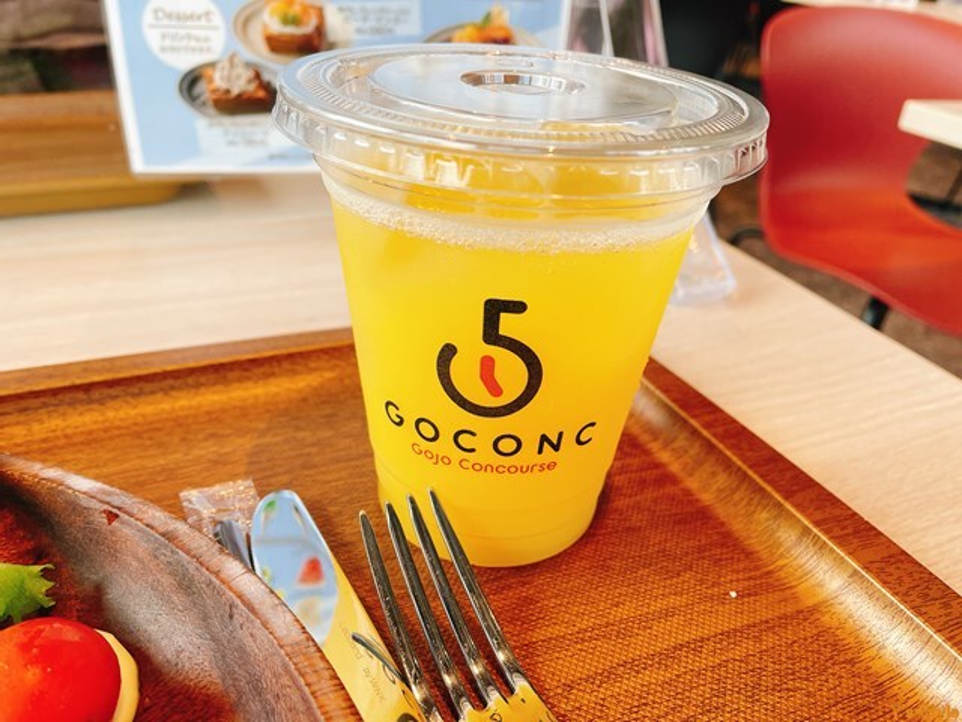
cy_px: 361
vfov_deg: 53.1
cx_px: 481
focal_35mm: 26
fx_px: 723
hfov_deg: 67.3
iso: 32
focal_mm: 4.2
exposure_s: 1/260
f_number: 1.6
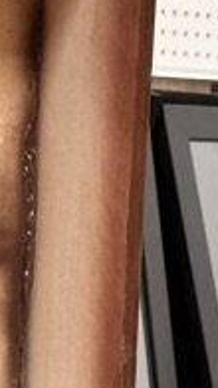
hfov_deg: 4.2
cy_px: 339
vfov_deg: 7.9
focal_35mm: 273
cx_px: -509
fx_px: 2810
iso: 200
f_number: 1.78
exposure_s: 1/50
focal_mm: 6.86
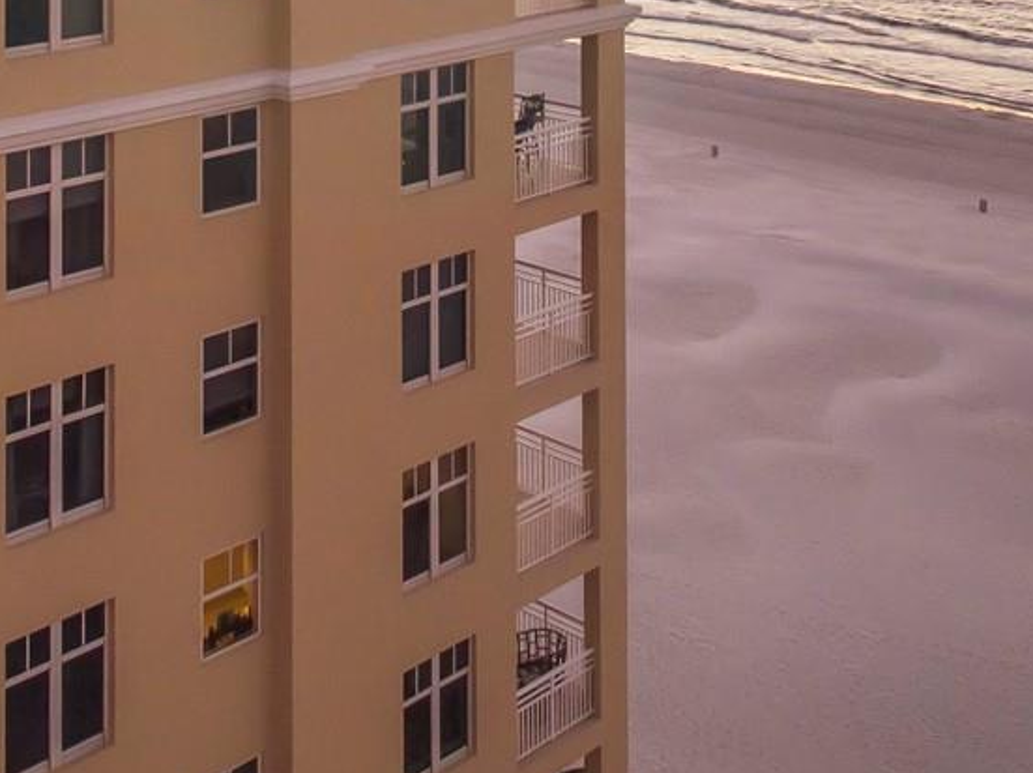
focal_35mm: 58
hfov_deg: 33.2
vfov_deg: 21.7
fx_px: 1729
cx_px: 415
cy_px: -330
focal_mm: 3.61
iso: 100
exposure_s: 1/120
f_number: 2.8
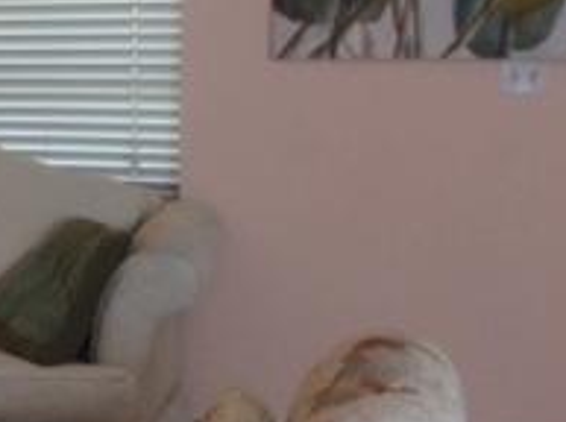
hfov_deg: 17.3
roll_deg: +2.4
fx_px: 1730
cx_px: -205
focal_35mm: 106
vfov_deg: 13.9
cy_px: 220
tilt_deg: -9.7
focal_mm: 3.3
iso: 50
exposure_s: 1/60
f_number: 2.4
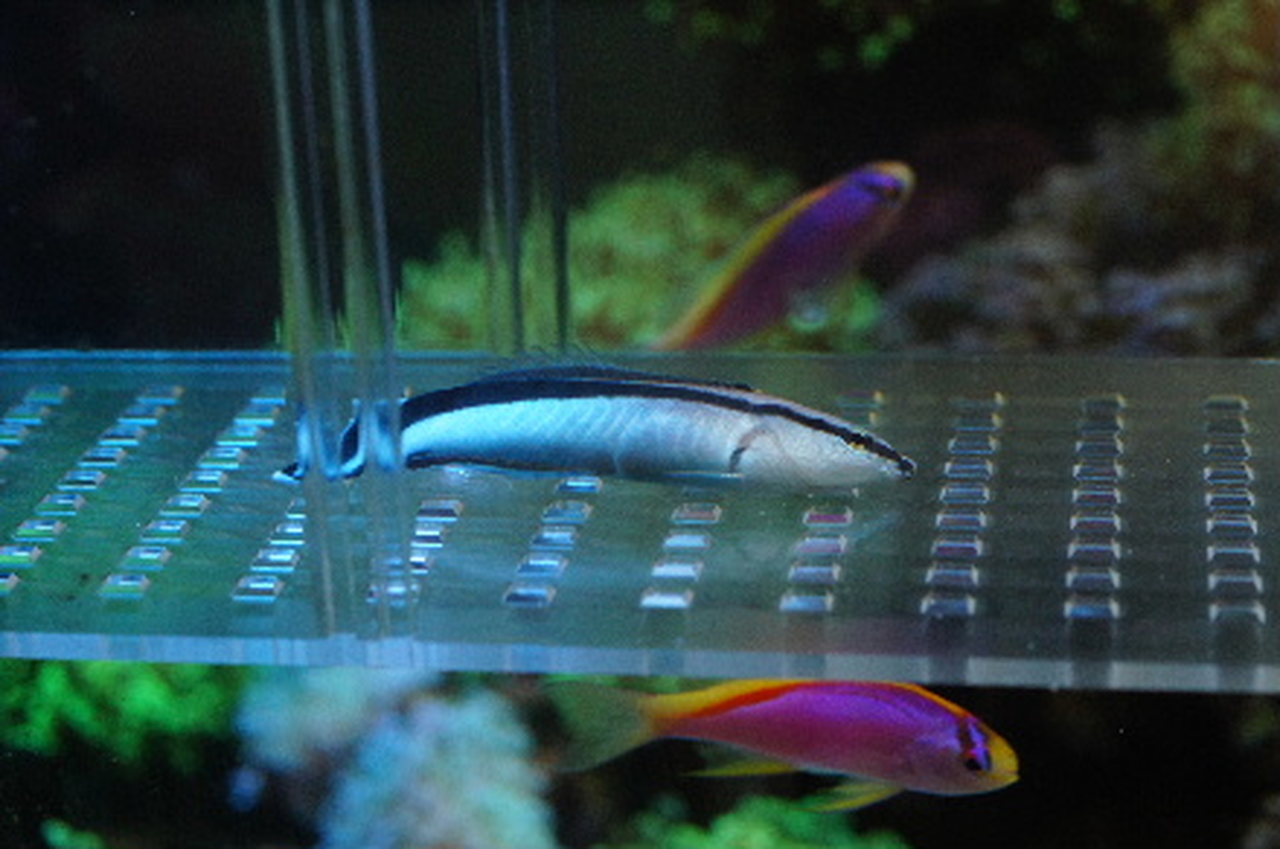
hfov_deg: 27.0
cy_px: 424
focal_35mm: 75
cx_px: 640
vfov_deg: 18.1
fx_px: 2663
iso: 1600
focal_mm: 50
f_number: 7.1
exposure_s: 1/200
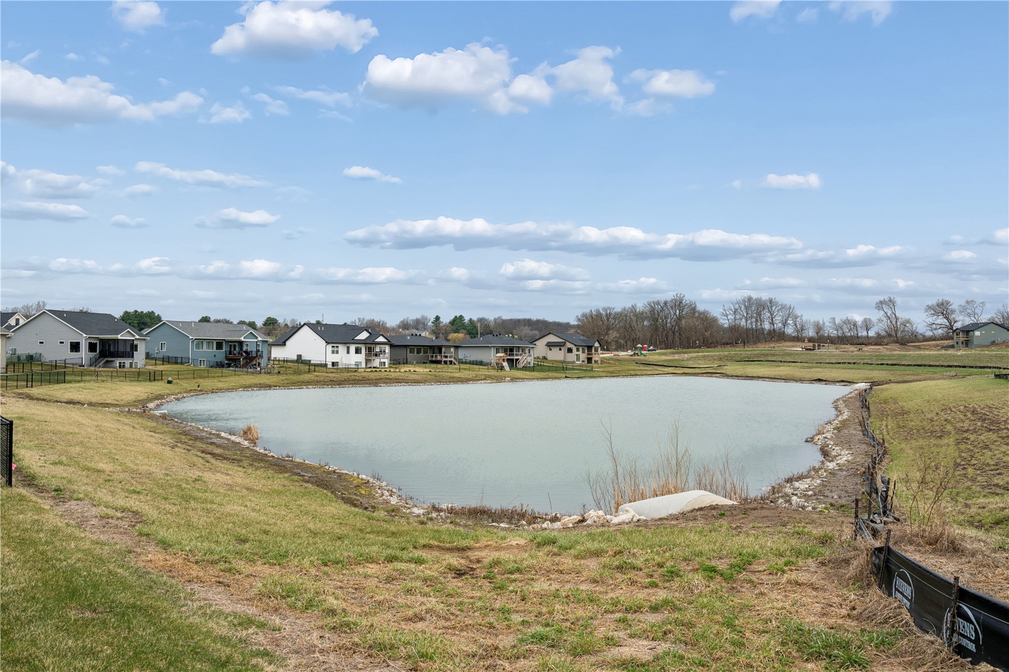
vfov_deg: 42.3
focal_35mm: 31
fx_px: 869
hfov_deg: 60.3
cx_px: 504
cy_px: 336
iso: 400
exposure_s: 1/1000
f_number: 8
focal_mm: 31
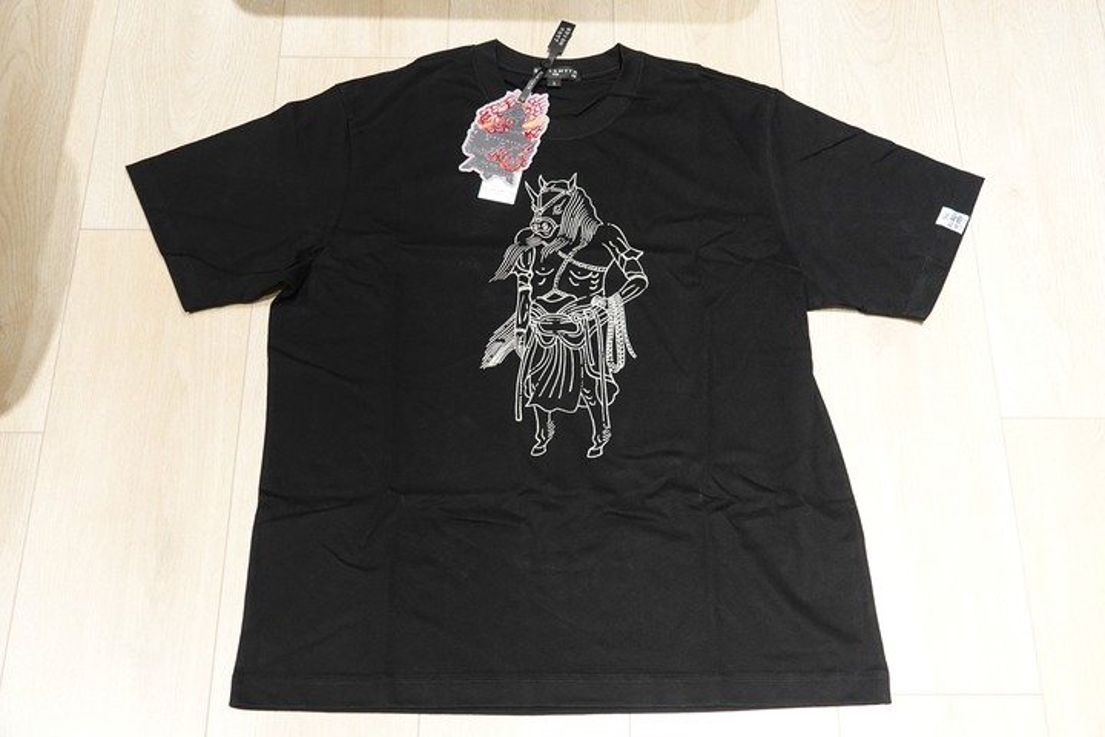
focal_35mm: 40
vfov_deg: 33.4
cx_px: 552
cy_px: 368
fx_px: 1228
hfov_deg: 48.5
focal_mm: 14.65
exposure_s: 1/40
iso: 640
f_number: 3.2
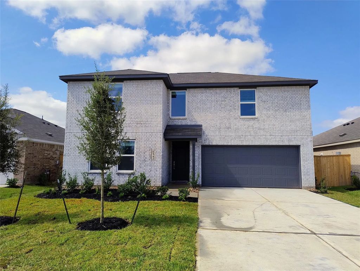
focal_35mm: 24
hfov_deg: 71.5
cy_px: 136
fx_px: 250
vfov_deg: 56.9
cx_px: 180
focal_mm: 5.56
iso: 100
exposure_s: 1/1553
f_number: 1.8
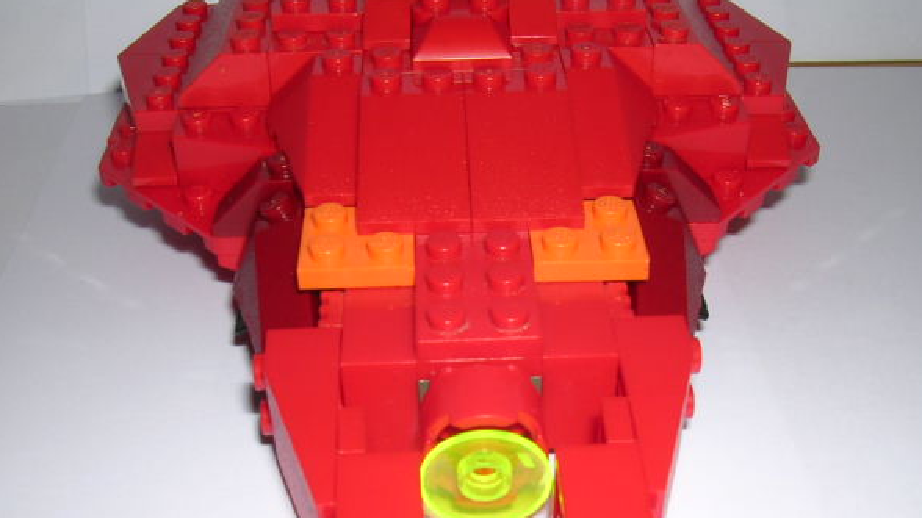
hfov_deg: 45.5
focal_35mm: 45
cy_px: 372
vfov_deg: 26.3
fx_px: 1100
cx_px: 468
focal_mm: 5.8
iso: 100
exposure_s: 1/60.1
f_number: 5.6
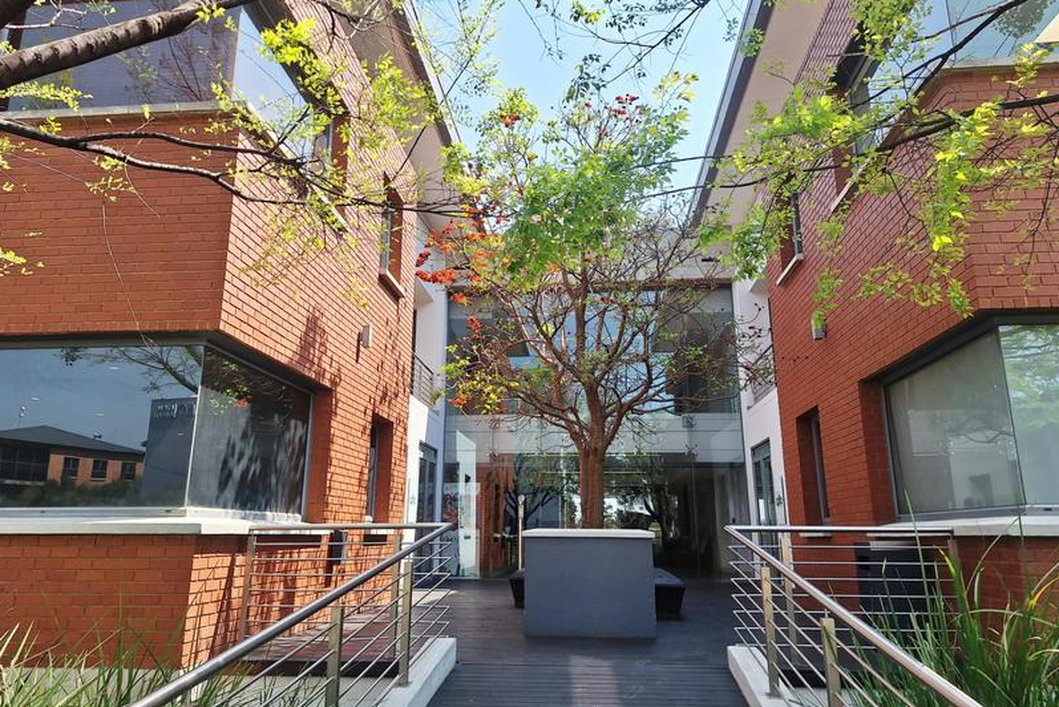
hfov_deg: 73.7
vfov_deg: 53.1
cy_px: 327
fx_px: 706
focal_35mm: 24
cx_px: 529
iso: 40
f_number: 1.8
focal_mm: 5.54
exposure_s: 1/1099
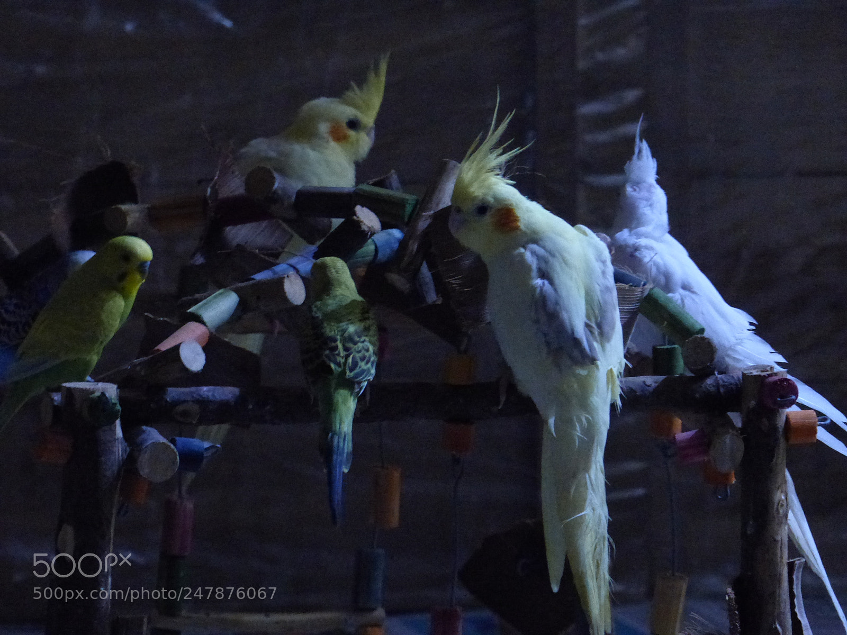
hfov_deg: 6.1
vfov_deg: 4.6
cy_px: 318
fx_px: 7903
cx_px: 424
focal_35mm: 323
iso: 1600
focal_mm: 58.2
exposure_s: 1/4
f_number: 2.8
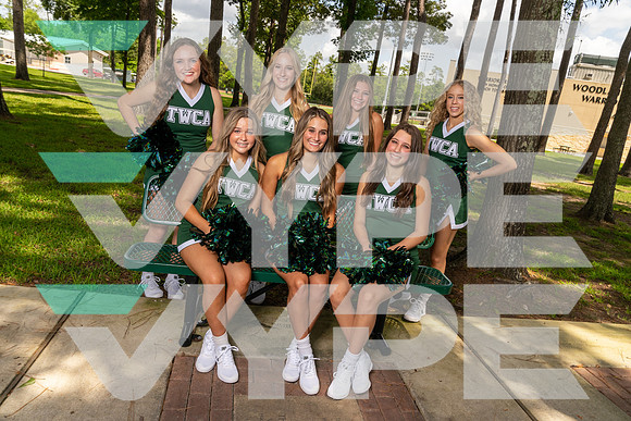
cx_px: 316
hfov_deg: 71.5
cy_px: 210
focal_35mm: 25
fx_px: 438
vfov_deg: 51.3
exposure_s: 1/250
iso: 320
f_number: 11
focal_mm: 25
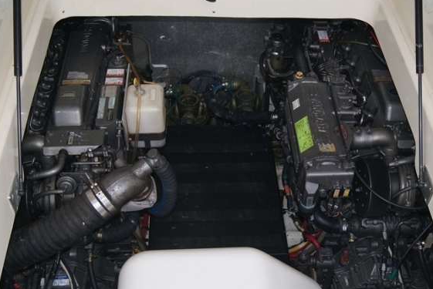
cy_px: 116
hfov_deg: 41.0
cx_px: 250
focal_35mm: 48
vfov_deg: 28.1
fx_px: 578
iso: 125
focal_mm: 20
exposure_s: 1/160
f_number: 4
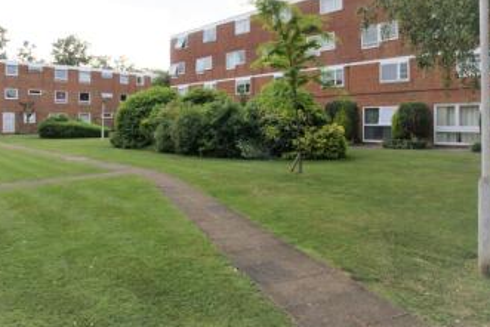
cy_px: 124
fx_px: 323
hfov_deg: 74.2
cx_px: 224
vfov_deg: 53.2
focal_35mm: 24
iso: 100
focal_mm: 11
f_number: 8
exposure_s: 1/50
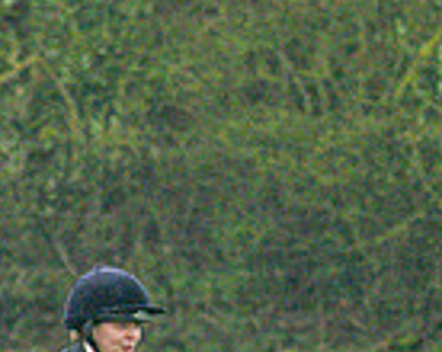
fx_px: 44127
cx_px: -227
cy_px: 688
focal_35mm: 3378
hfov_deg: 0.6
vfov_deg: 0.5
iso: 800
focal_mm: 400
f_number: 5
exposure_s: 1/1250
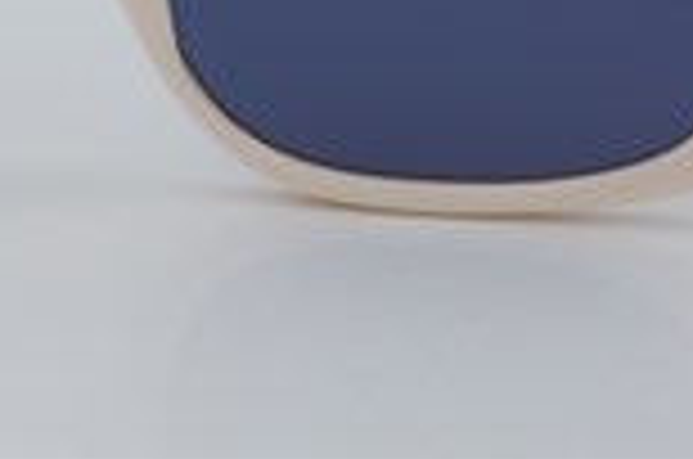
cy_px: -130
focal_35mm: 195
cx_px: -14
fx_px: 3746
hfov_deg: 10.5
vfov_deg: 6.9
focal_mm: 50
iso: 100
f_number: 32
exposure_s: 1/4
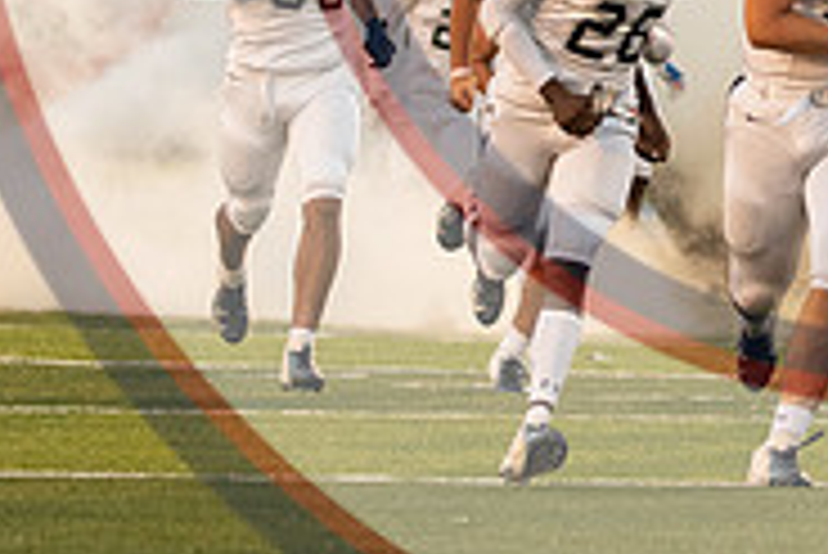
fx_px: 12614
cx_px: 904
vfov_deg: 2.5
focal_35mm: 548
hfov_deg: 3.8
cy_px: -83
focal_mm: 116
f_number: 2.8
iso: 1600
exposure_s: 1/1600
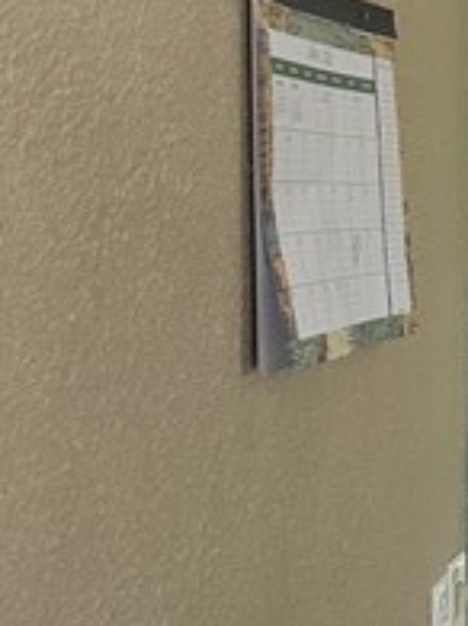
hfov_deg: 11.0
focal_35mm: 126
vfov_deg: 15.6
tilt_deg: -7.2
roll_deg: -2.9
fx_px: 2274
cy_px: 424
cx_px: 837
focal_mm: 6.86
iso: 160
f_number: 1.78
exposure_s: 1/120
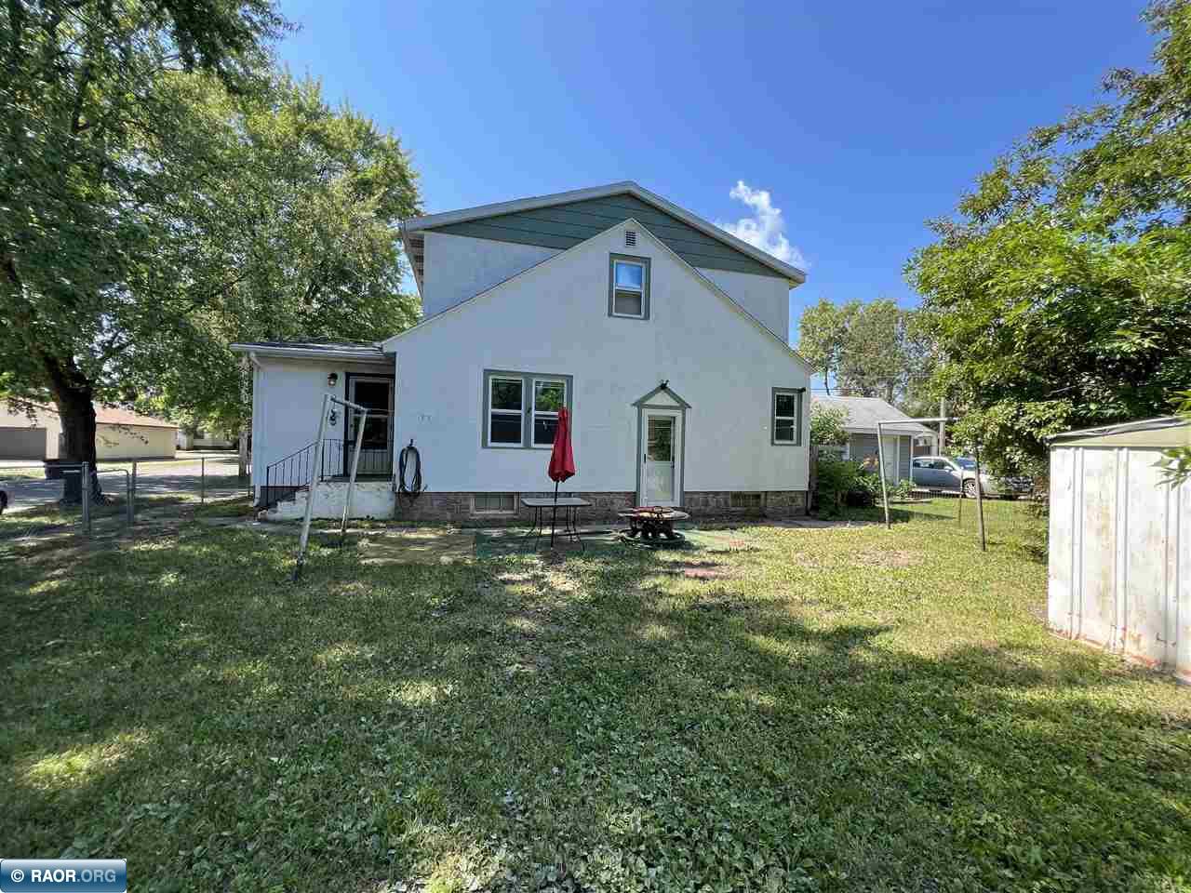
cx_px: 596
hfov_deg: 106.2
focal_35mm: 13
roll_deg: -1.2
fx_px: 447
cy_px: 446
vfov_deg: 89.9
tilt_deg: +0.2
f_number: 1.8
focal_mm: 1.57
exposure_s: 1/416
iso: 32
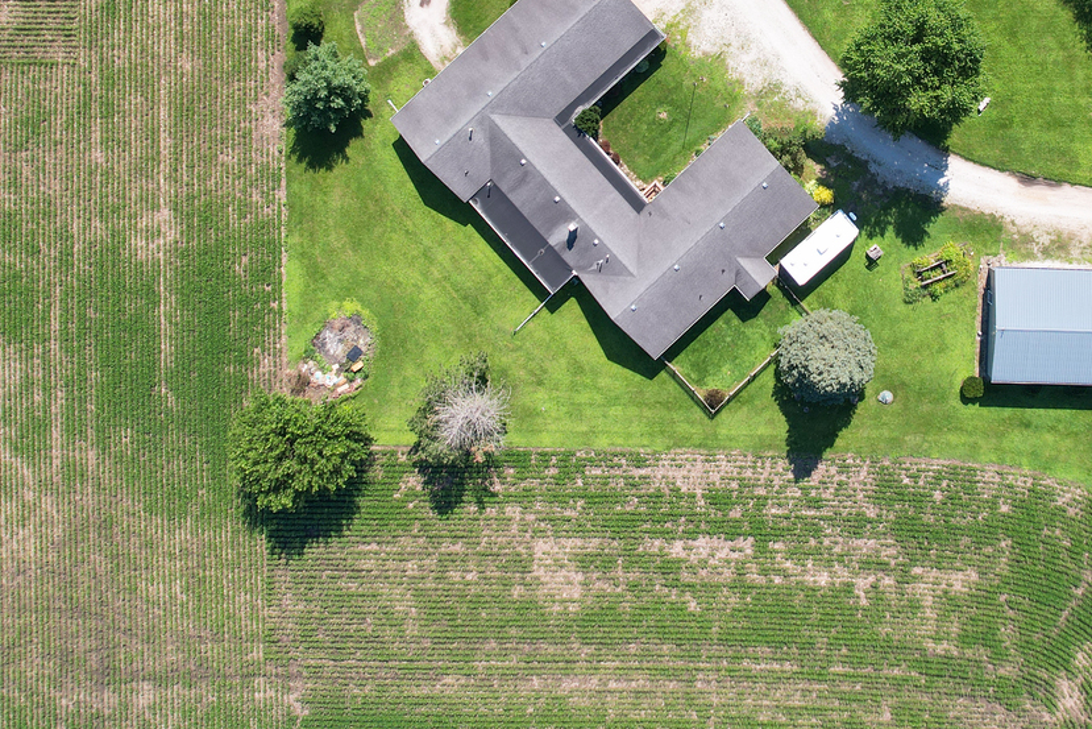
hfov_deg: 44.7
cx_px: 730
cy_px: 115
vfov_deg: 30.2
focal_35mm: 43
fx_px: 1304
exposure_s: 1/1000
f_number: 2.8
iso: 100
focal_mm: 8.38
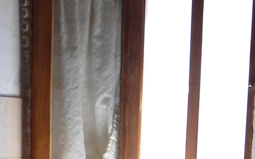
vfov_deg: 10.3
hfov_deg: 16.9
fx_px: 841
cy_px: 265
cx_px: -2
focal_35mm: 121
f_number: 3.2
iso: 80
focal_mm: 6.7
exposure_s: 1/60
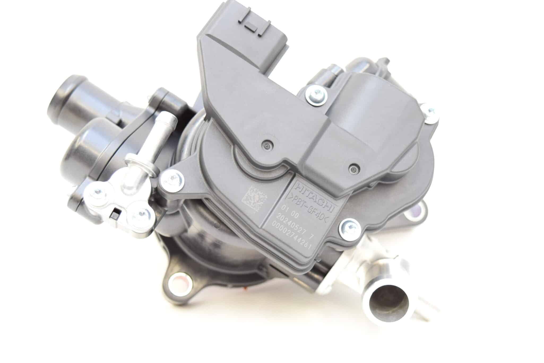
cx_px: 272
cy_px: 182
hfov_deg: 37.8
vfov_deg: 25.8
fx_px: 794
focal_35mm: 52
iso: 400
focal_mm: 35
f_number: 4.5
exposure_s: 1/60
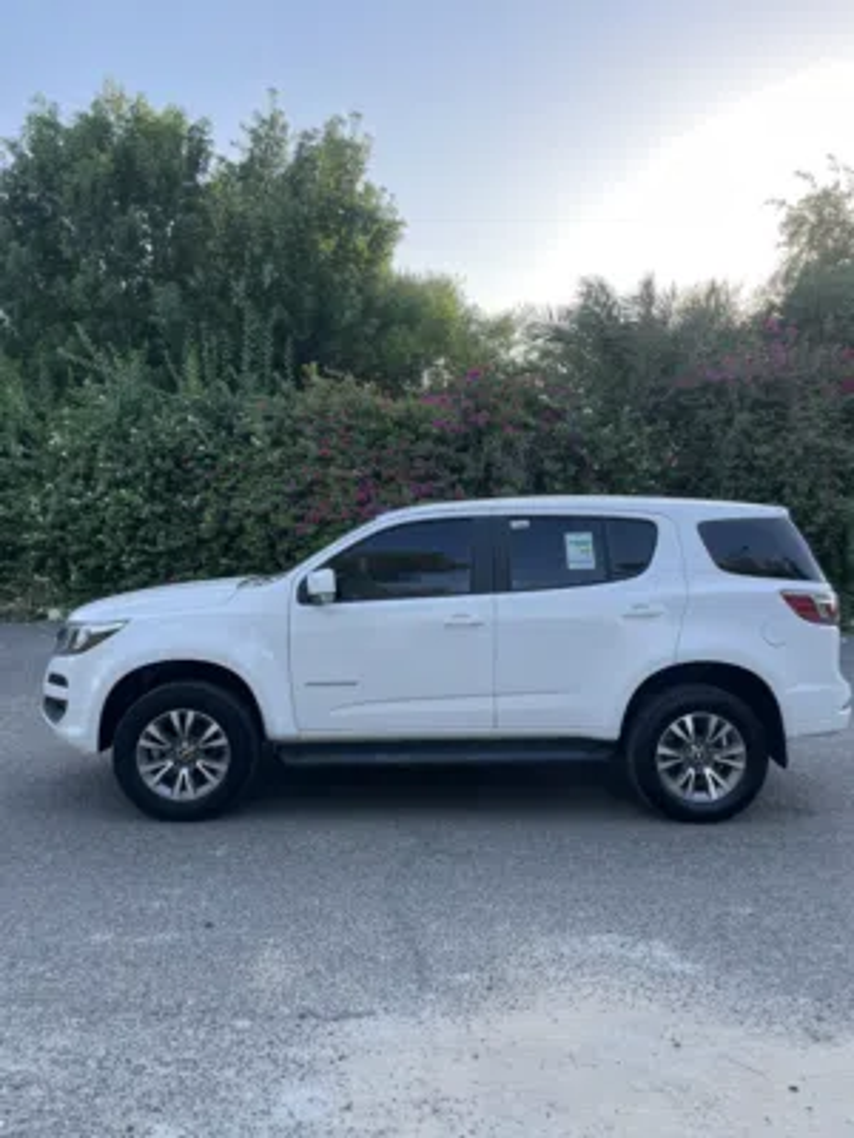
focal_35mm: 26
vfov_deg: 67.3
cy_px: 569
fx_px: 855
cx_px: 427
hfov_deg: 53.1
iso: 32
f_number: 1.6
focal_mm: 4.2
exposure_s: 1/626
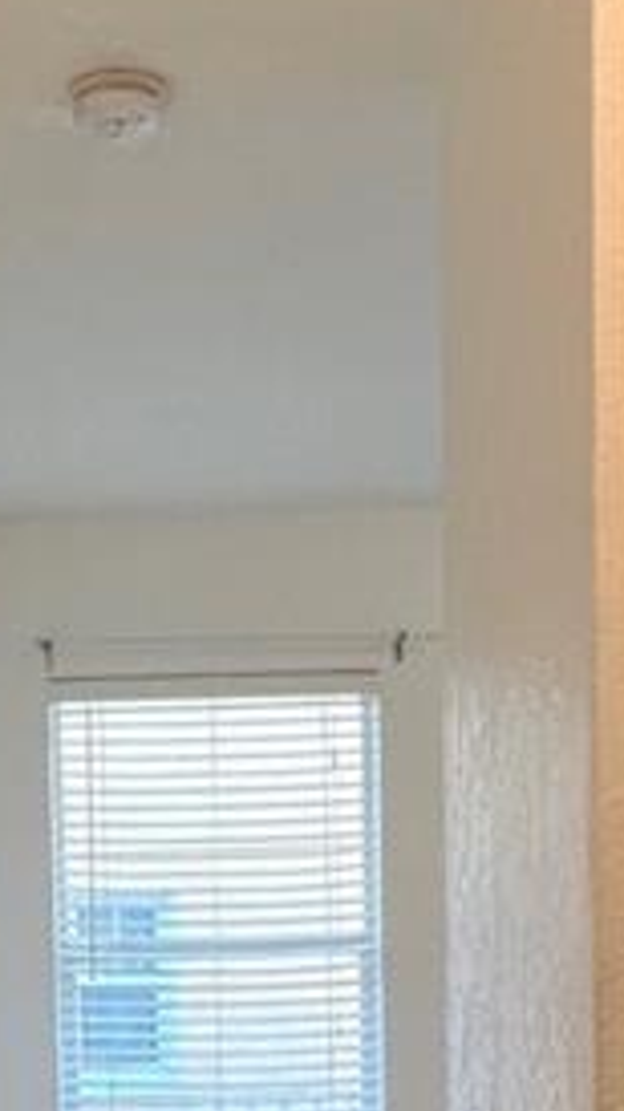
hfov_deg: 18.9
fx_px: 1825
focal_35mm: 62
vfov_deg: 30.4
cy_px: 1208
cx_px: 16
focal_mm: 1.57
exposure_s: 1/120
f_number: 1.8
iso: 125
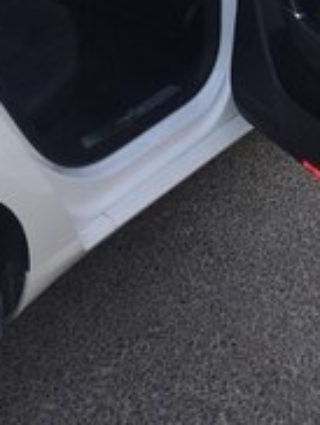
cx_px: 269
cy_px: -126
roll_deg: -4.3
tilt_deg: -17.1
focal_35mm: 79
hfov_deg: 18.5
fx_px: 971
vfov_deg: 22.2
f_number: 2.2
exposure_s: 1/114
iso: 32
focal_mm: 4.15
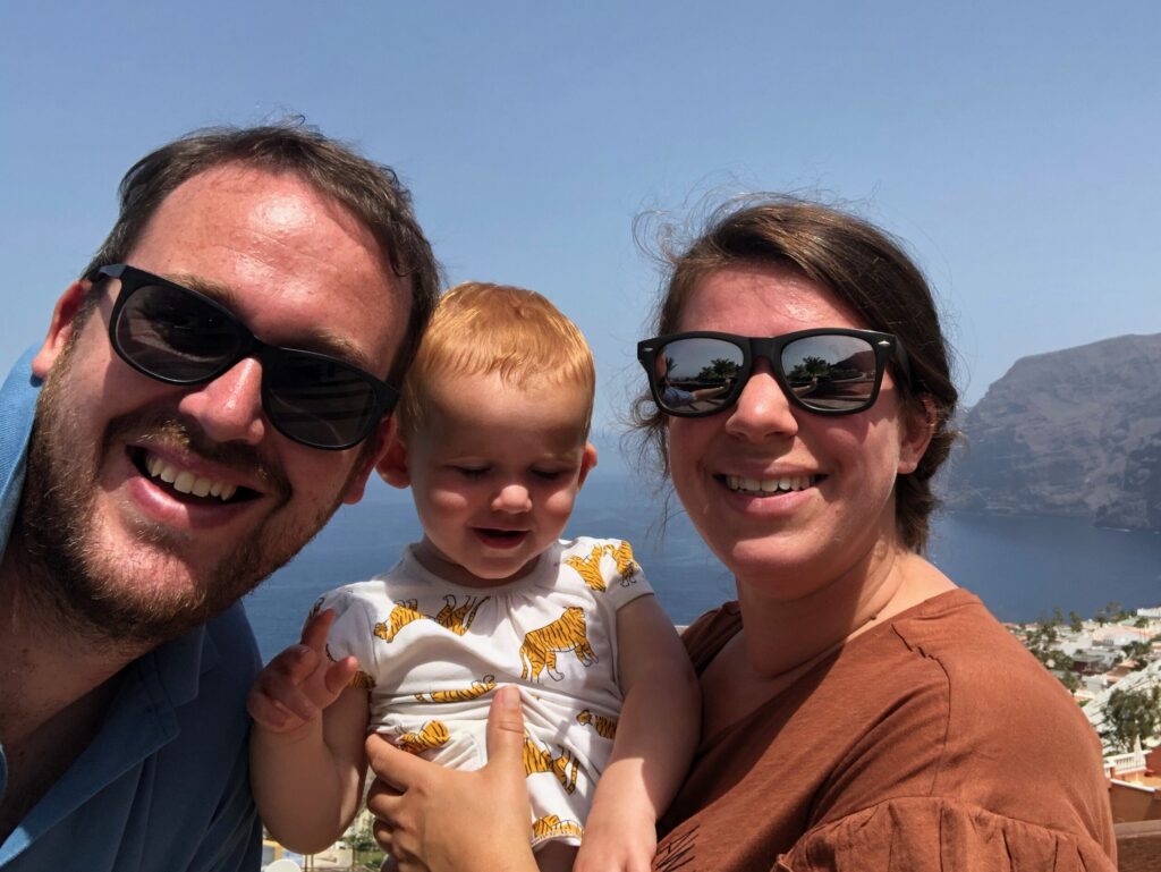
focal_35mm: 32
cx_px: 580
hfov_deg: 56.8
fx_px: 1074
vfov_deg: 44.2
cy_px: 436
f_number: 2.2
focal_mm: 2.87
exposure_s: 1/773
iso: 20
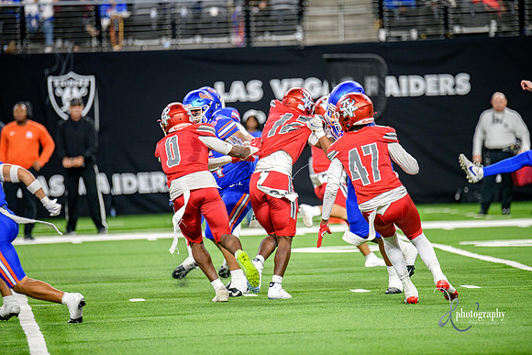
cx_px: 266
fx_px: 4434
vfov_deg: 4.6
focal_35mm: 300
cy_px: 178
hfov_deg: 6.9
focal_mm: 300
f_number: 2.8
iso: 1250
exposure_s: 1/400
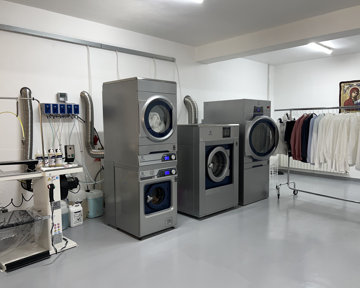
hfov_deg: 62.2
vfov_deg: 51.5
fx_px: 298
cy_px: 148
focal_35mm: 28
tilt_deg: -5.6
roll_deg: +1.1
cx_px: 186
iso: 125
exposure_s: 1/121
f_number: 1.5
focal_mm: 5.7
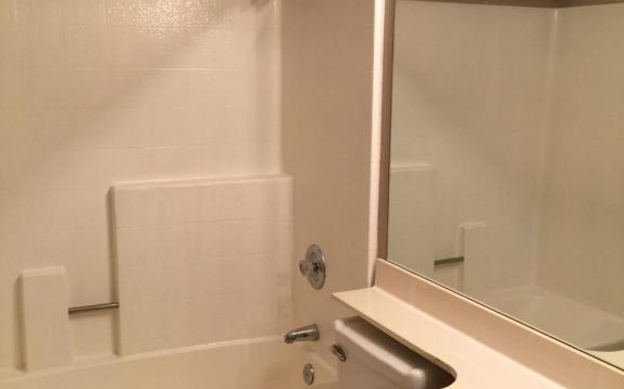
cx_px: 312
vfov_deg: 29.2
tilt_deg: -11.0
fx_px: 748
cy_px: 198
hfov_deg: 45.3
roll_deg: +0.0
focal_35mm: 44
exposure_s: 1/30
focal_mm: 3.3
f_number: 2.4
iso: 50
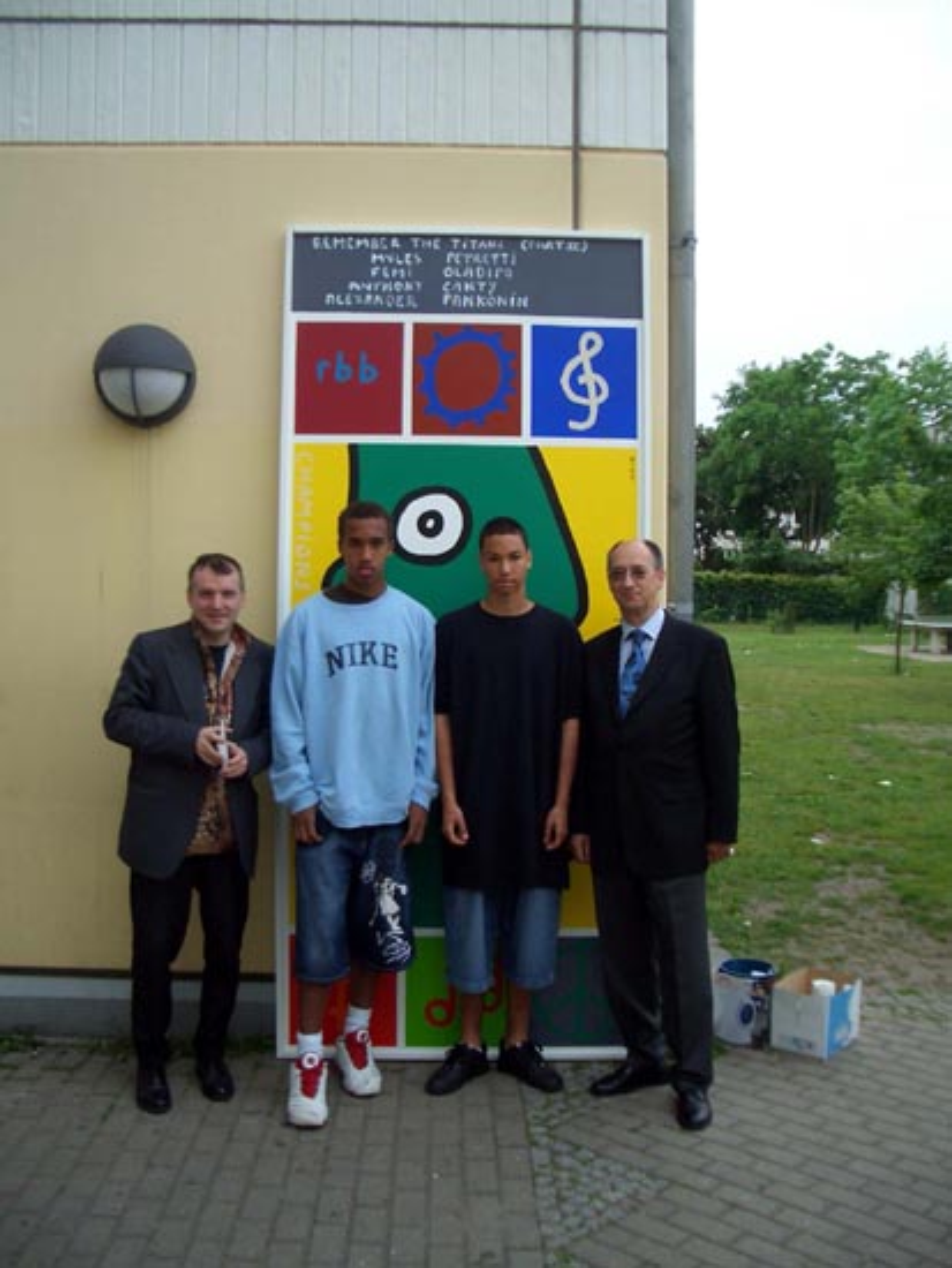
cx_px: 476
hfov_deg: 40.7
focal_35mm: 35
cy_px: 634
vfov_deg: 52.6
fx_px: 1282
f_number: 2.6
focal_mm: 5.8
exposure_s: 1/250
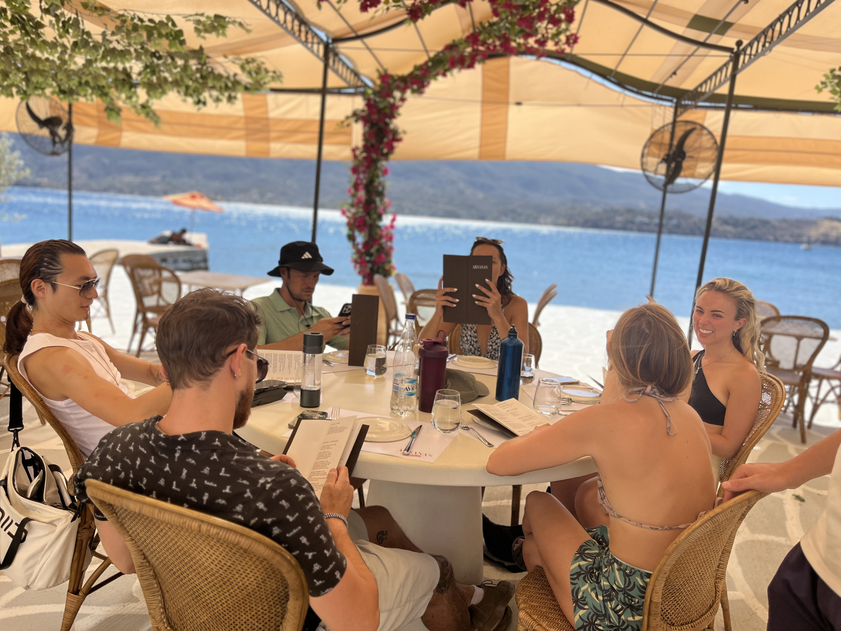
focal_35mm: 26
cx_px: 420
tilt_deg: -9.5
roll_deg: -4.6
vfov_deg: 53.1
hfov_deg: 67.3
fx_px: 632
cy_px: 316
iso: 50
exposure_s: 1/2463
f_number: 1.6
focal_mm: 5.1
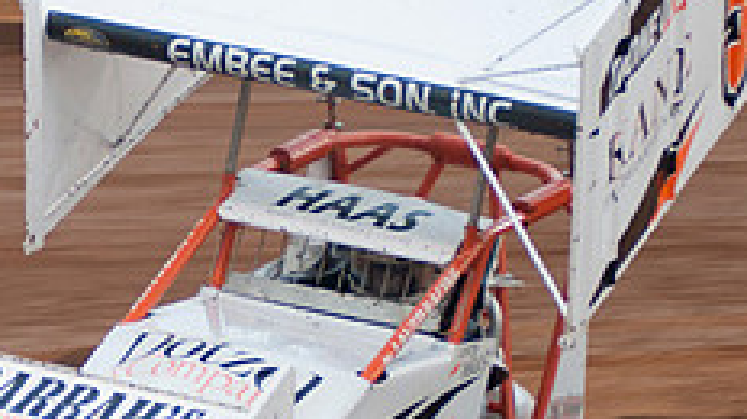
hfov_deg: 6.8
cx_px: 132
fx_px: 6234
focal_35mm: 315
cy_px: 274
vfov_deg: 3.8
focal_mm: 80
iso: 400
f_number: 3.2
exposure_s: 1/320
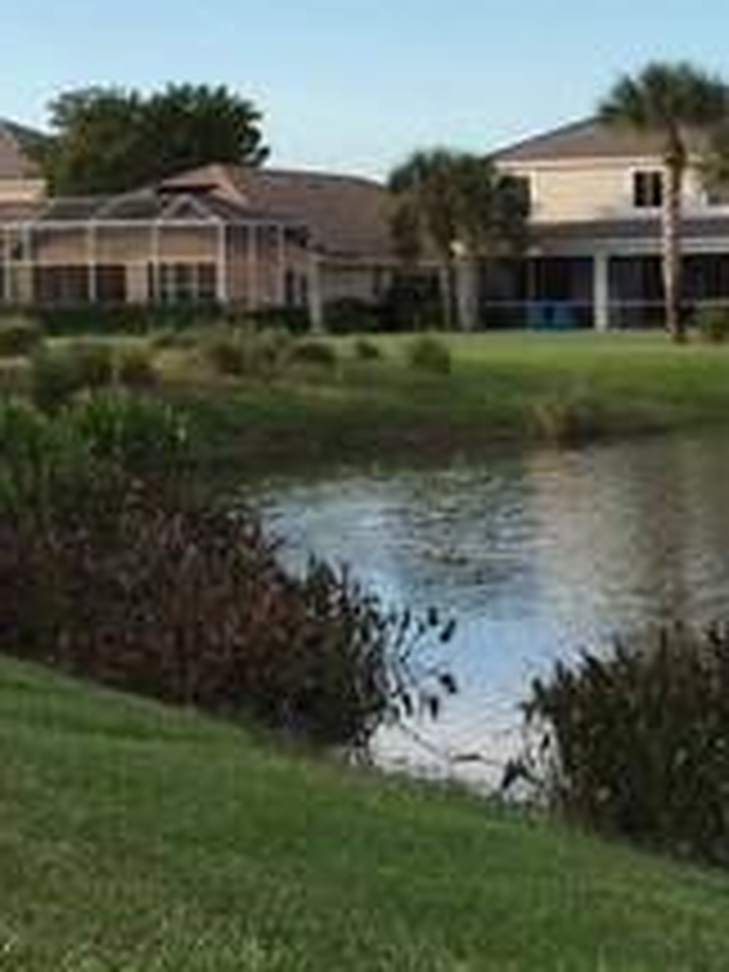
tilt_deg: -2.1
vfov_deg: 22.8
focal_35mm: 86
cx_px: 738
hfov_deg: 16.8
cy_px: 477
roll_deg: +1.5
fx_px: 2415
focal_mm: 4.15
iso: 25
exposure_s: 1/447
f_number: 2.2
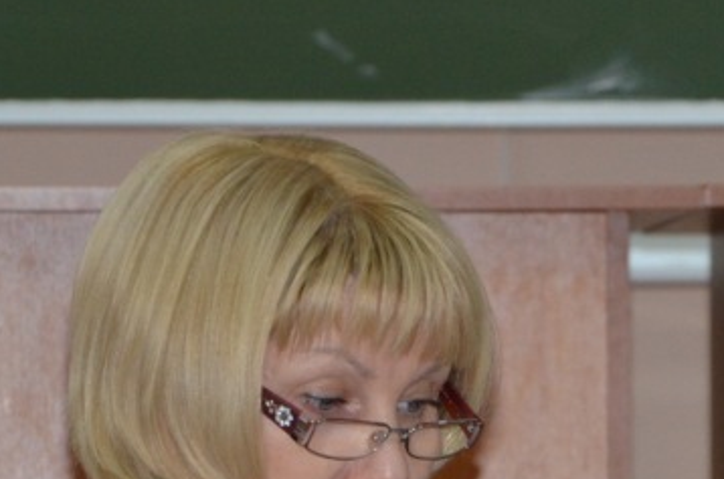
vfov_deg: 3.0
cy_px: 471
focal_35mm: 450
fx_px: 9039
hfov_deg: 4.6
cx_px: 635
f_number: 5.6
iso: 1000
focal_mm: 105
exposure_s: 1/60
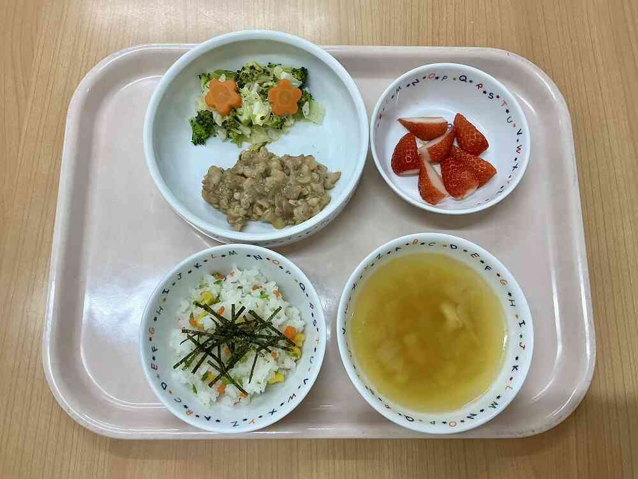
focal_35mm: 29
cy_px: 240
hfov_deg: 61.7
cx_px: 319
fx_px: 534
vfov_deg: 48.2
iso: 50
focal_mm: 3
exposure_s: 1/120
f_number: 1.8
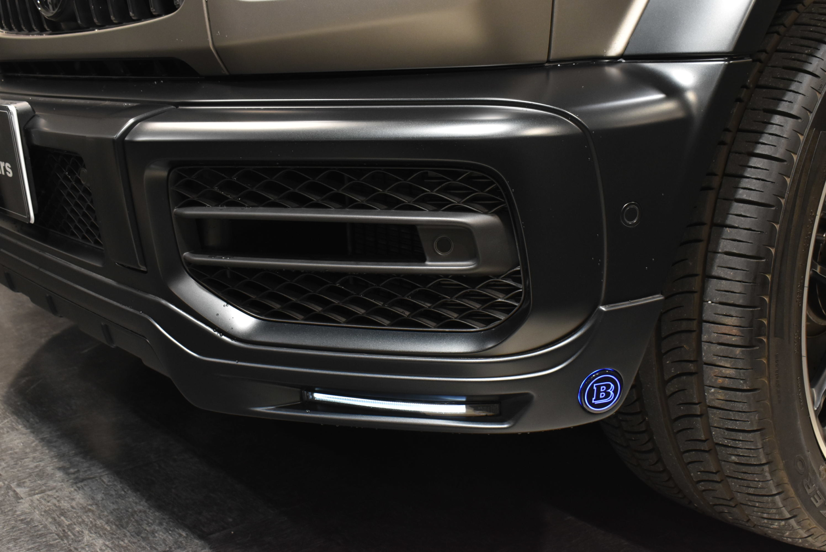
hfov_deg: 46.4
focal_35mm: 42
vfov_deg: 31.9
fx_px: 964
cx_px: 413
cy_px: 276
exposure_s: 1/50
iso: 1400
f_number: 8
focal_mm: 28
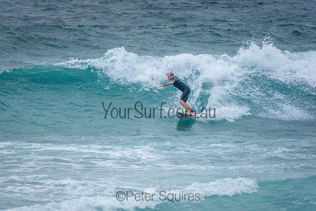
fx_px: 5268
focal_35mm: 600
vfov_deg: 2.3
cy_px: 106
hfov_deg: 3.4
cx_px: 158
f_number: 5.6
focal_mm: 400
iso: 560
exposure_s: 1/2000
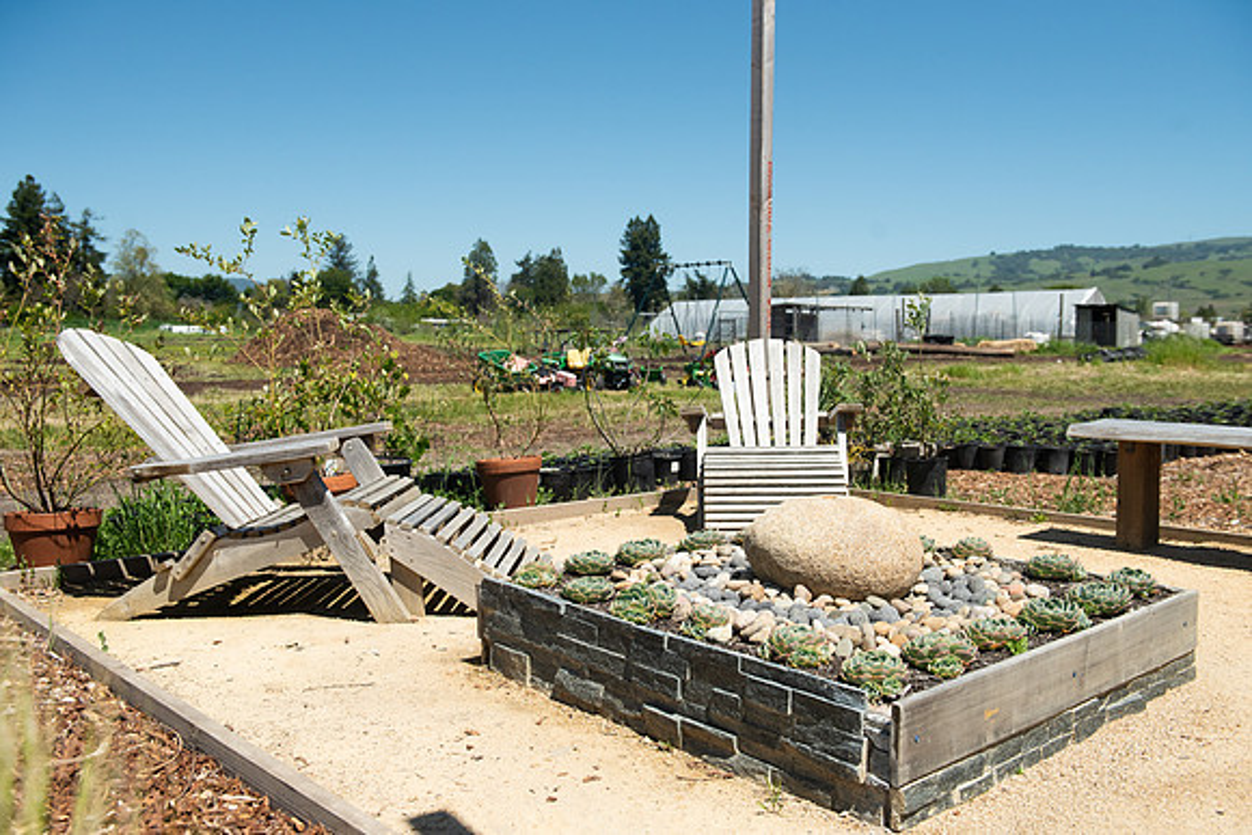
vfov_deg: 41.1
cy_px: 418
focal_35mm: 32
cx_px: 626
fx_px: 1113
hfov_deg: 58.7
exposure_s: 1/5000
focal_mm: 32
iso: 500
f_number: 4.5
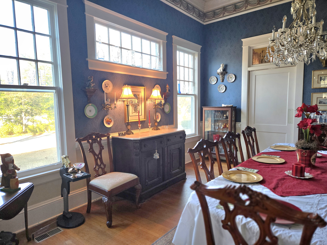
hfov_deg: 73.9
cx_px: 164
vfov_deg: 58.9
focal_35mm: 23
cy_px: 122
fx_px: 217
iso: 125
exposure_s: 1/120
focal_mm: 5.4
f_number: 1.8
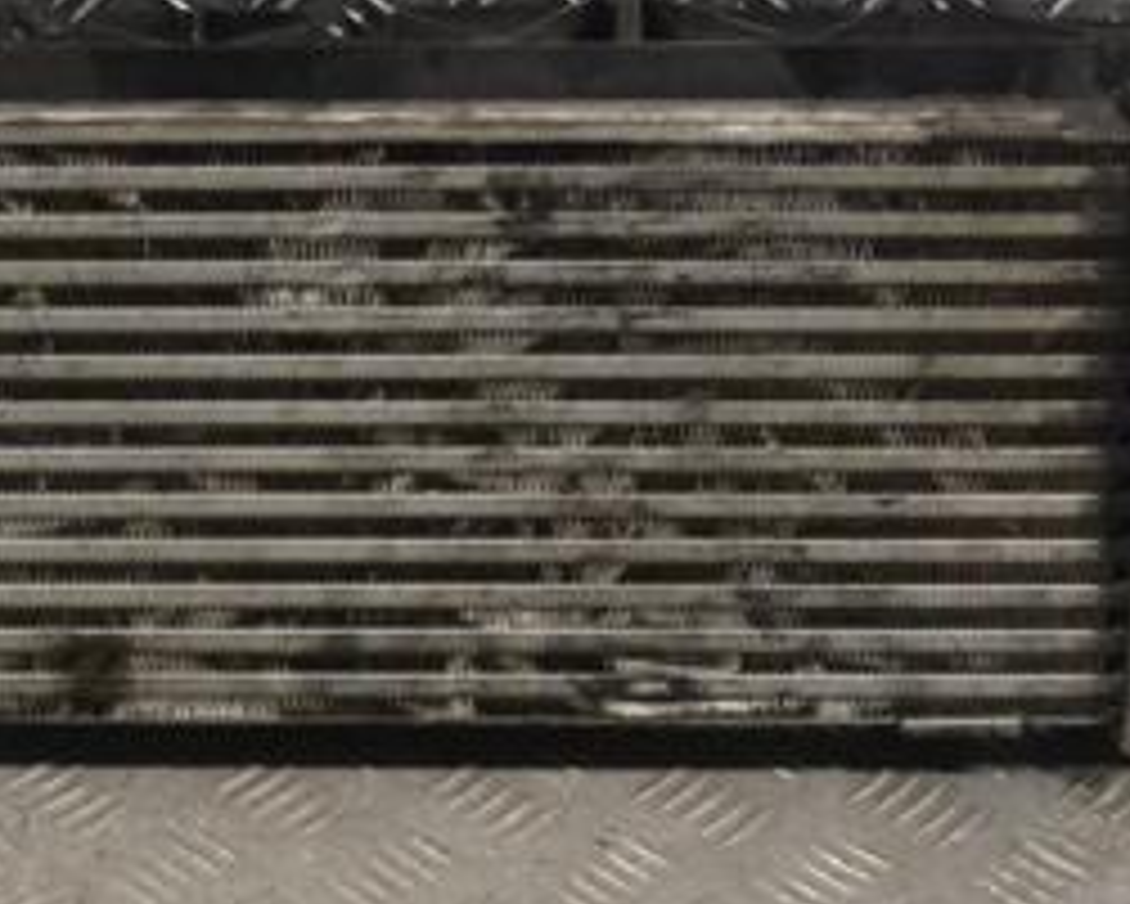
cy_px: 382
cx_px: 180
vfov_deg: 15.2
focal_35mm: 101
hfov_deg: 18.8
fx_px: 3379
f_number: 9
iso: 3200
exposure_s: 1/320
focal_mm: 30
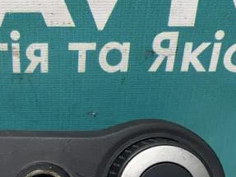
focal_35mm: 58
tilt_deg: -31.5
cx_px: 59
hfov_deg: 32.6
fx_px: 395
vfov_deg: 24.4
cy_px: 165
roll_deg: +1.0
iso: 80
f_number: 1.6
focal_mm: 4.2
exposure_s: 1/50
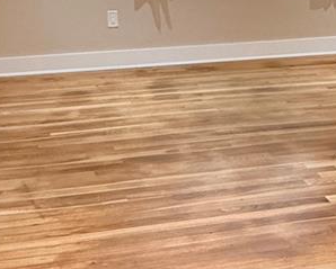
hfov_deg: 34.1
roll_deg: +1.4
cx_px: 191
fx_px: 547
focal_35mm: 55
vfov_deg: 27.6
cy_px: 153
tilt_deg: -23.6
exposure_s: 1/120
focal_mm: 2.22
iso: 250
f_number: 2.2
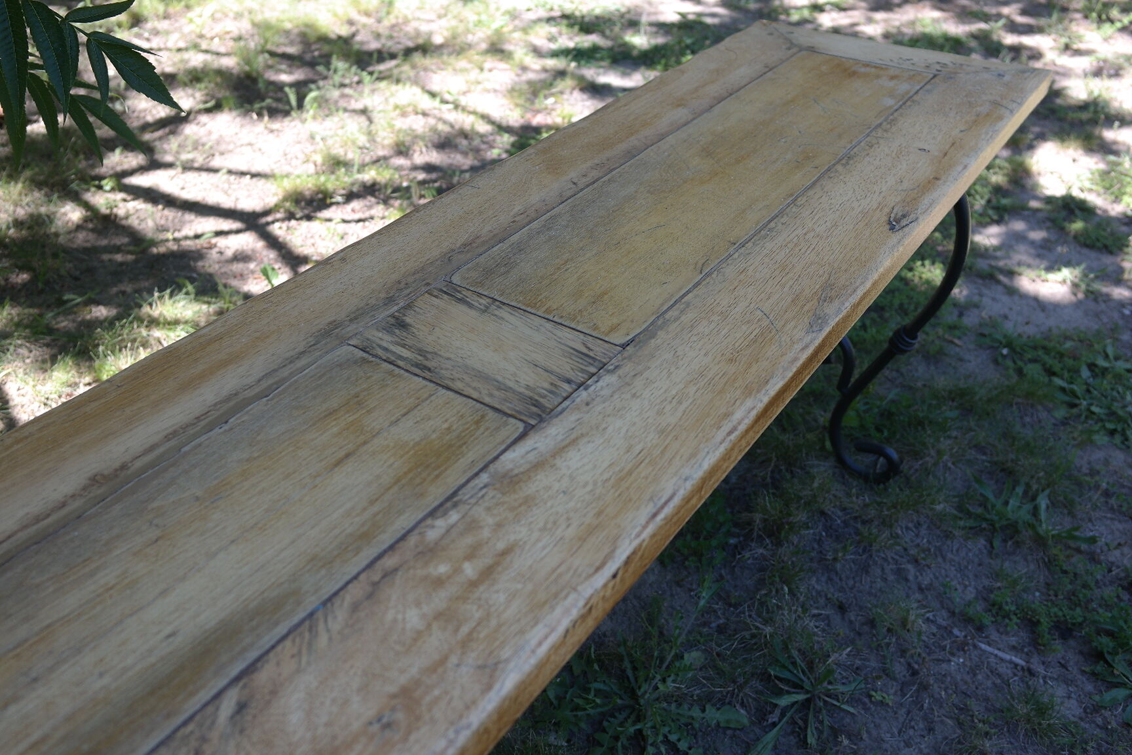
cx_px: 566
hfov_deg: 61.9
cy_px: 378
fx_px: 943
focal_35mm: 30
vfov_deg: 43.6
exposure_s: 1/125
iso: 100
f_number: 4
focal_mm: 20
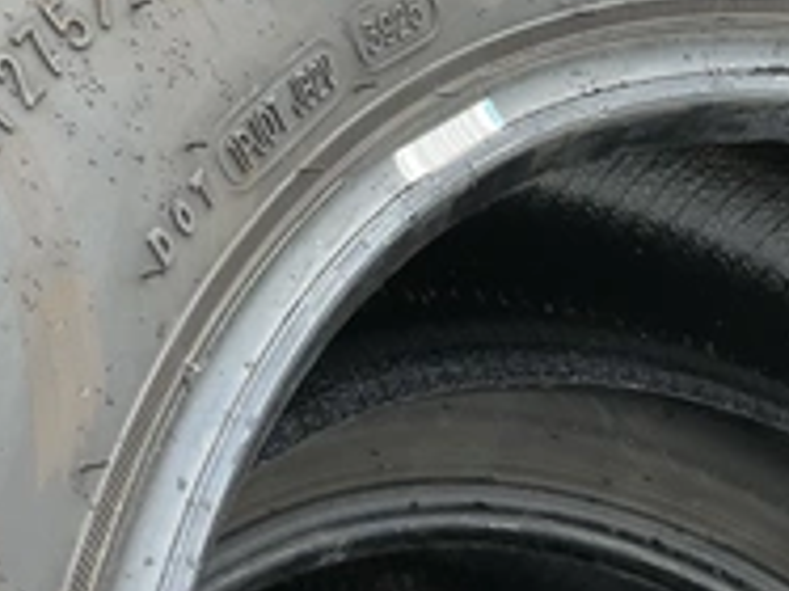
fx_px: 1412
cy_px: 135
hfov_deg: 30.4
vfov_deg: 23.3
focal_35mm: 62
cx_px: 156
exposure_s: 1/122
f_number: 1.8
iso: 40
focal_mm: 3
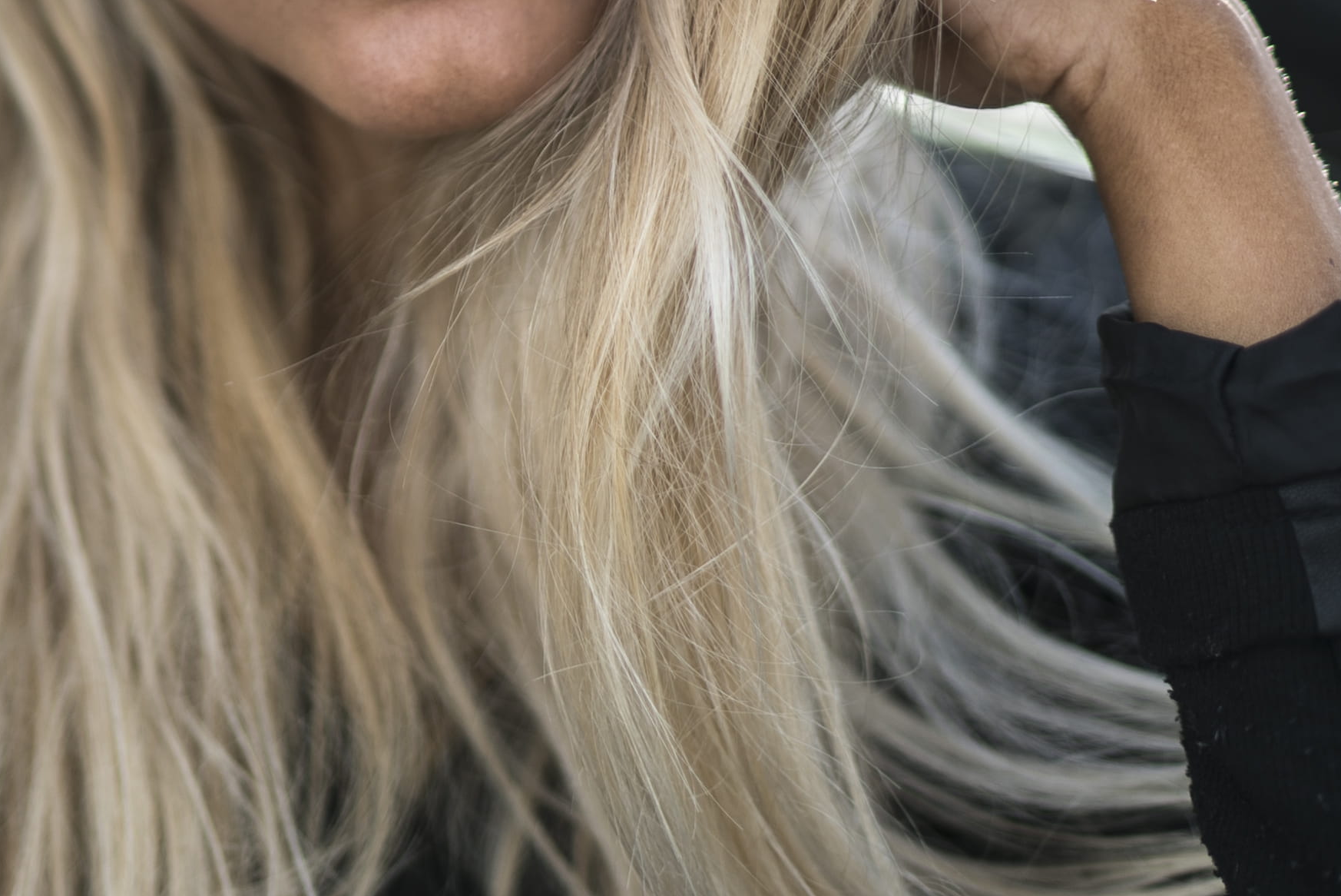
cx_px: 394
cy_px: -13
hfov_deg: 23.7
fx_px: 3168
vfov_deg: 15.8
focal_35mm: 85
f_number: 1.4
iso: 80
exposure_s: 1/2000
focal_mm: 35
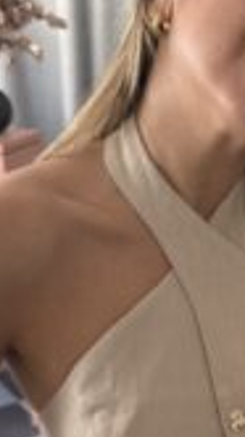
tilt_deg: -38.8
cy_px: 392
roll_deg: -2.3
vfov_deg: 31.8
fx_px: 730
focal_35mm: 63
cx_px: 300
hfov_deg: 18.0
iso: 200
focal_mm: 6.76
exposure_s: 1/89
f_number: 1.78
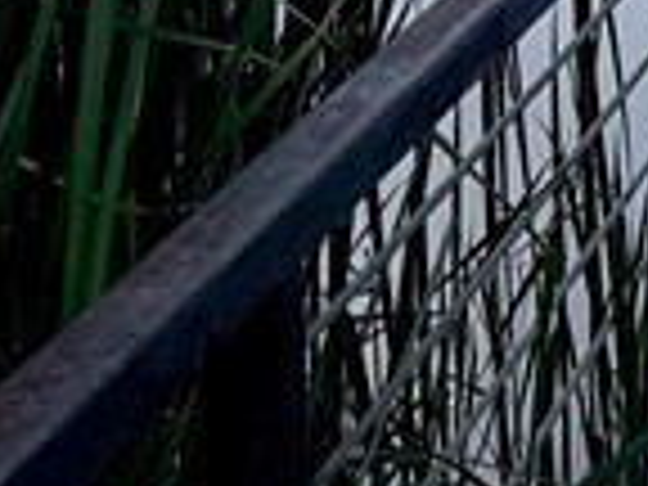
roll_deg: +0.1
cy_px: -819
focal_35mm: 171
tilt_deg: +3.0
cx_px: 1287
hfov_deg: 10.6
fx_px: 3201
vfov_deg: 7.8
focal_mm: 6.76
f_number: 1.78
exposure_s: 1/4975
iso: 80
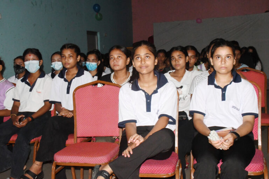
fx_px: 381
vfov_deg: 26.5
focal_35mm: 51
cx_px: 134
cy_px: 90
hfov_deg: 38.9
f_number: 22
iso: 10000
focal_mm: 34
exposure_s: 1/250
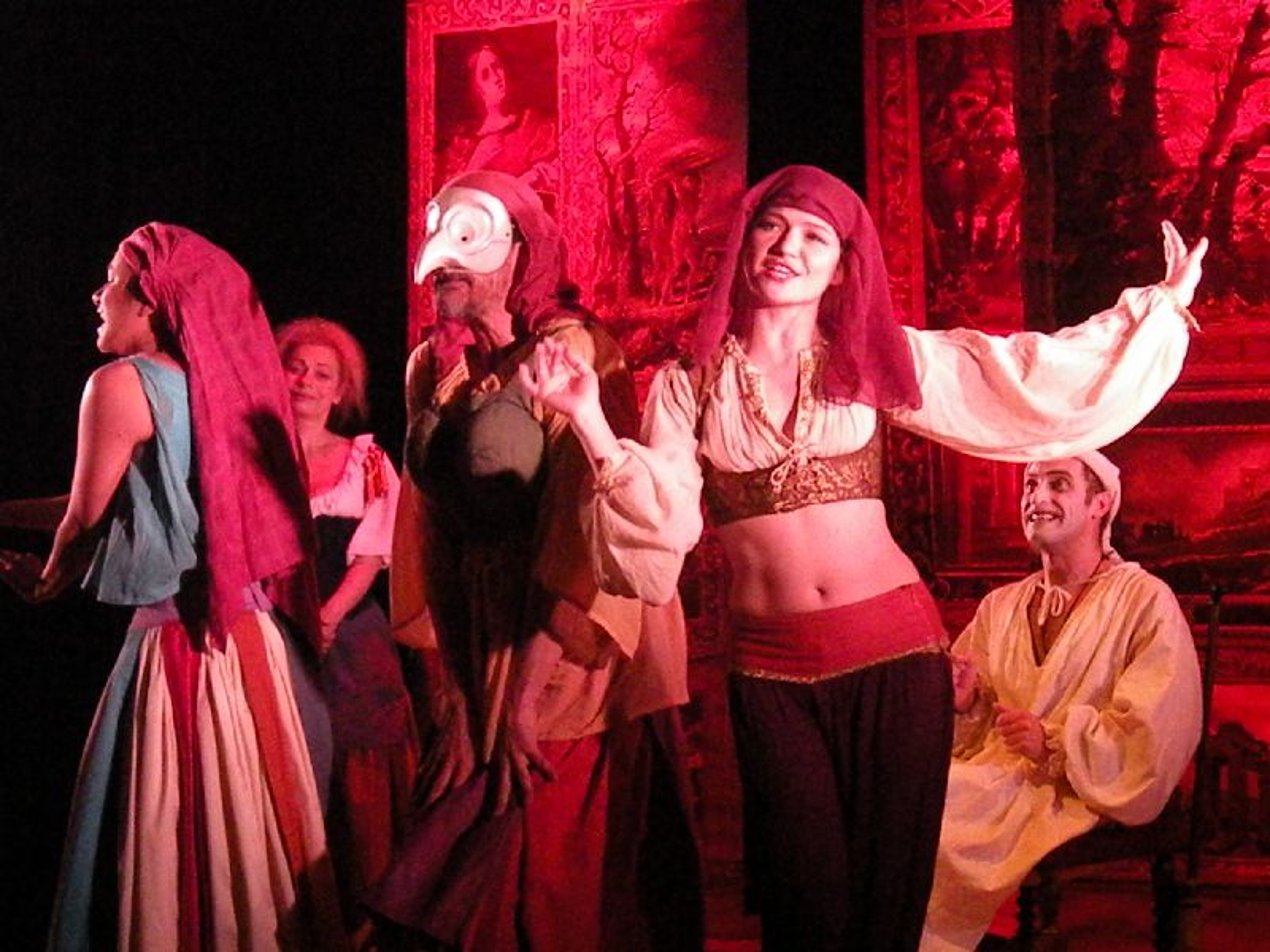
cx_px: 635
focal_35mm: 110
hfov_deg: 17.9
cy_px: 476
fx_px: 4036
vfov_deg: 13.5
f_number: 5
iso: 3200
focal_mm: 19.4
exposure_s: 1/125
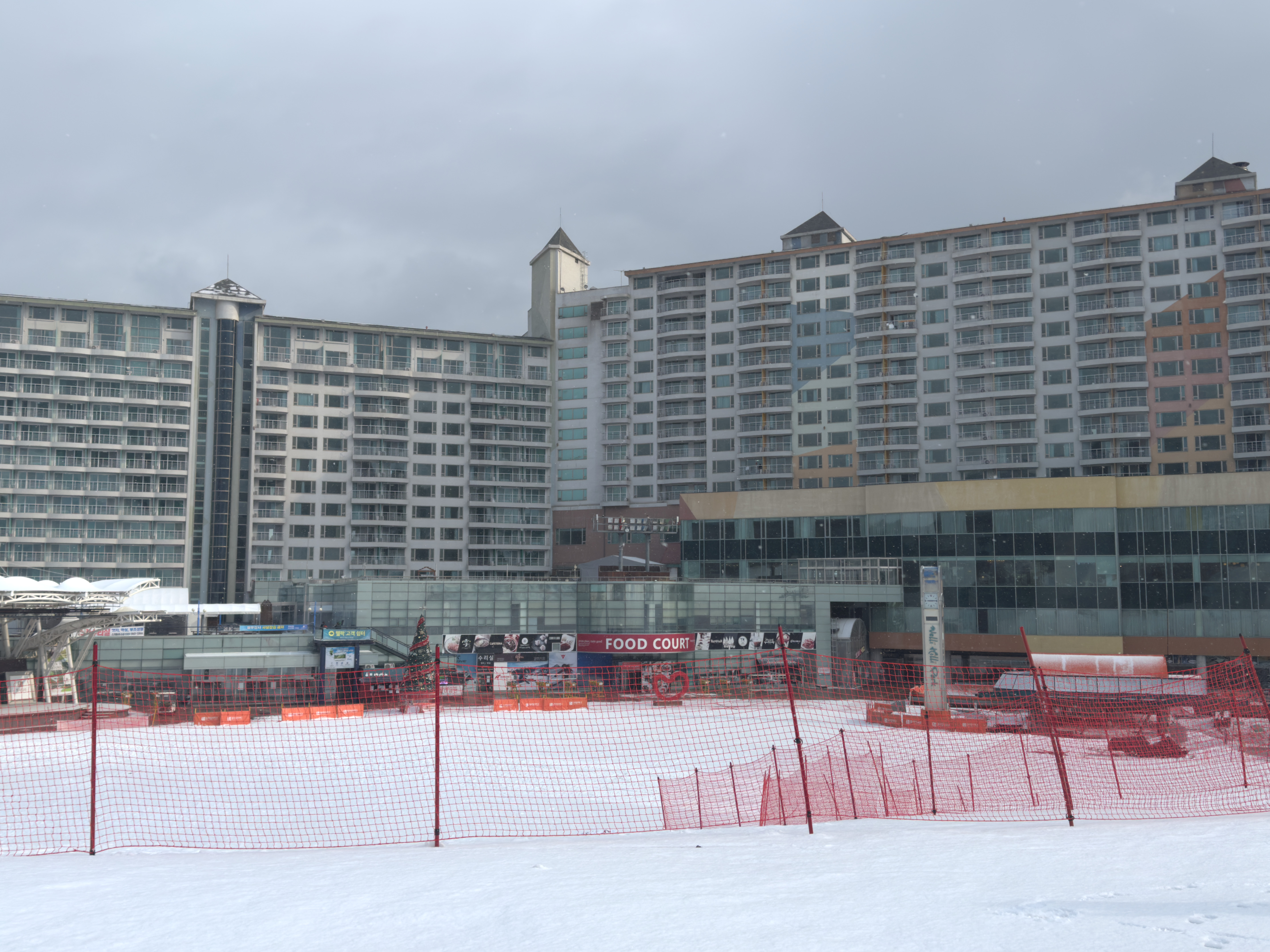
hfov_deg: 52.6
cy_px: 476
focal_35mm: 35
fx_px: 1284
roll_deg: -0.6
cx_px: 635
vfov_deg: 40.7
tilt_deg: +6.1
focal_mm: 6.86
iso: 100
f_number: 1.78
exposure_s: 1/5814
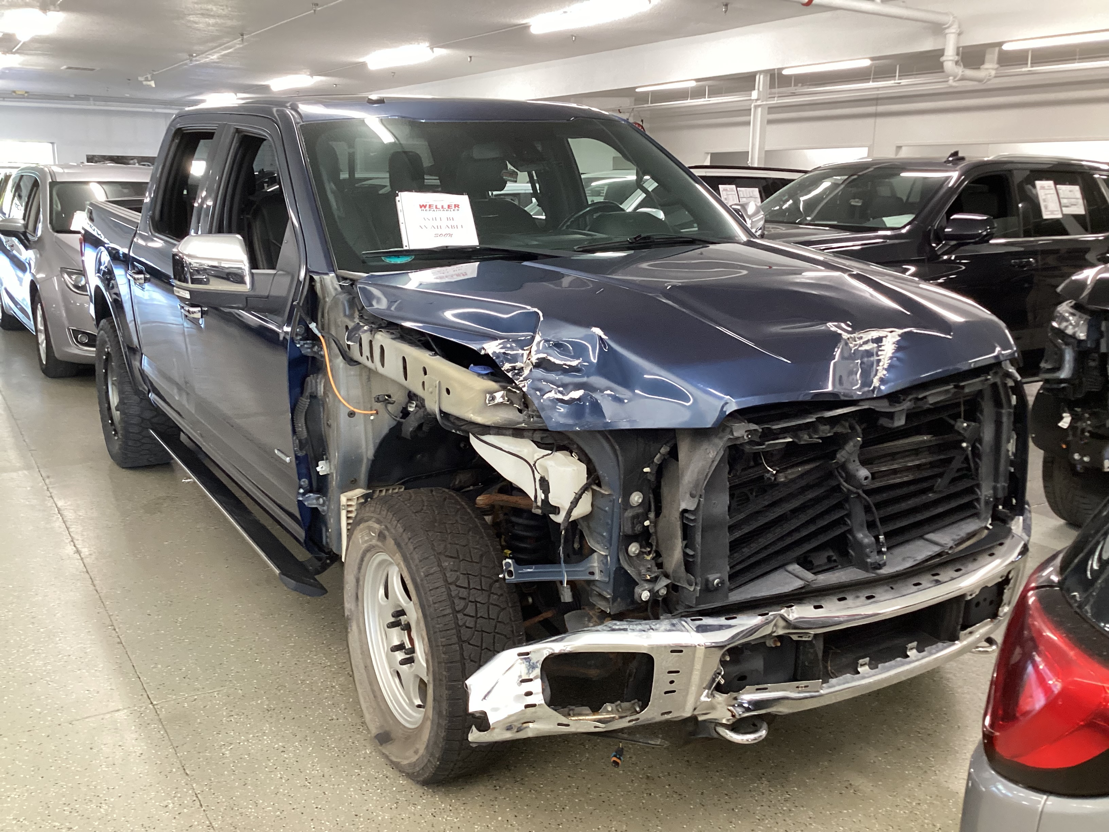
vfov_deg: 45.4
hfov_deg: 58.4
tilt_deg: -13.7
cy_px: 416
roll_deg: -0.9
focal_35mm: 31
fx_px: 993
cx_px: 554
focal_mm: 3.3
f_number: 2.4
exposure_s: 1/50
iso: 200
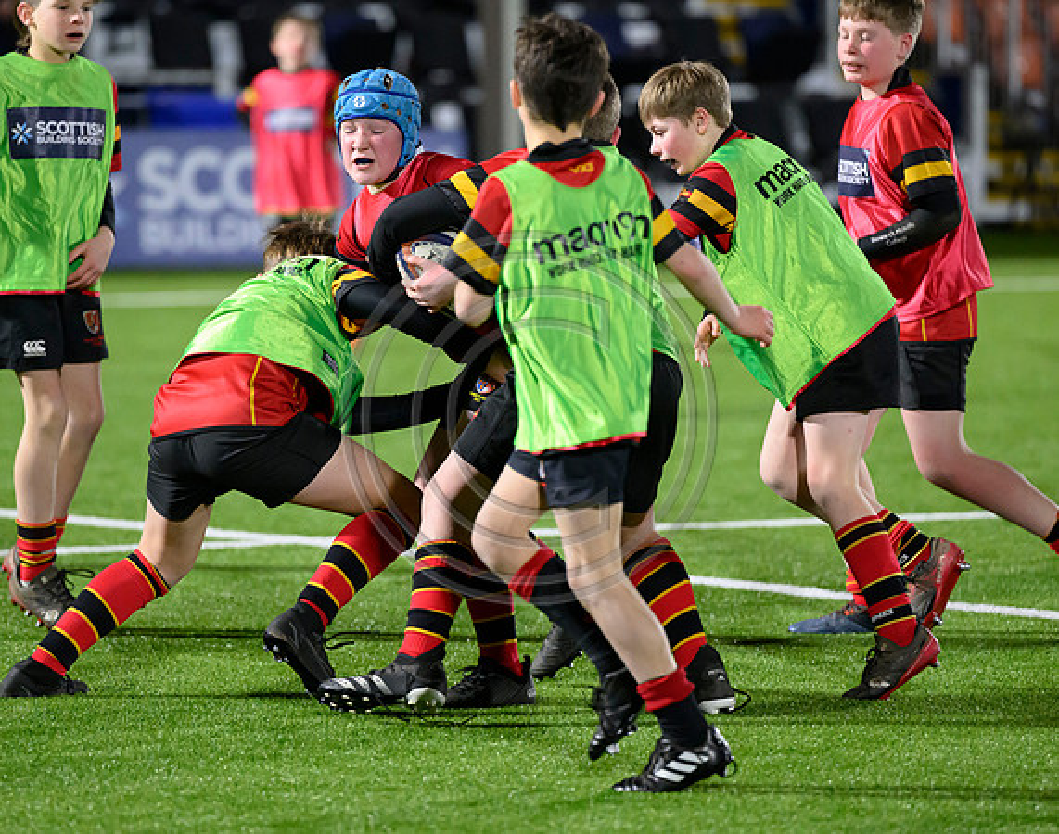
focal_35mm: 267
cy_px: 391
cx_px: 539
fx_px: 8326
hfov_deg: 7.3
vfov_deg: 5.7
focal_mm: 200
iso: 6400
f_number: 3.2
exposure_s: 1/1250
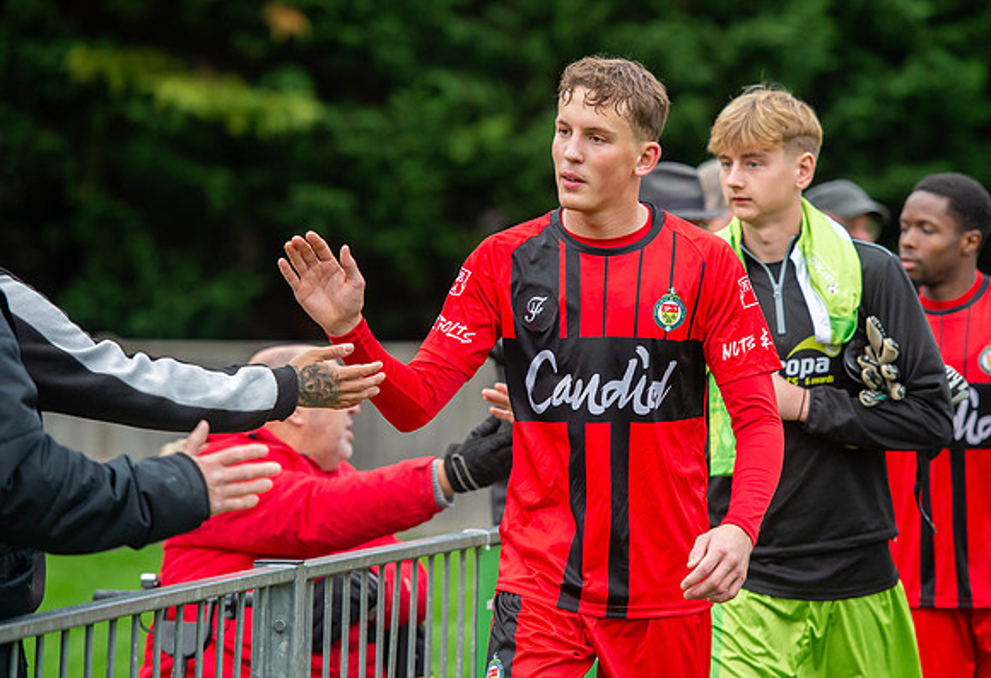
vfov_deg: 6.9
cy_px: 283
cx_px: 594
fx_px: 5609
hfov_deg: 10.1
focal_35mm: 202
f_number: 3.5
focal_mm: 170
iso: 1600
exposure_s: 1/800
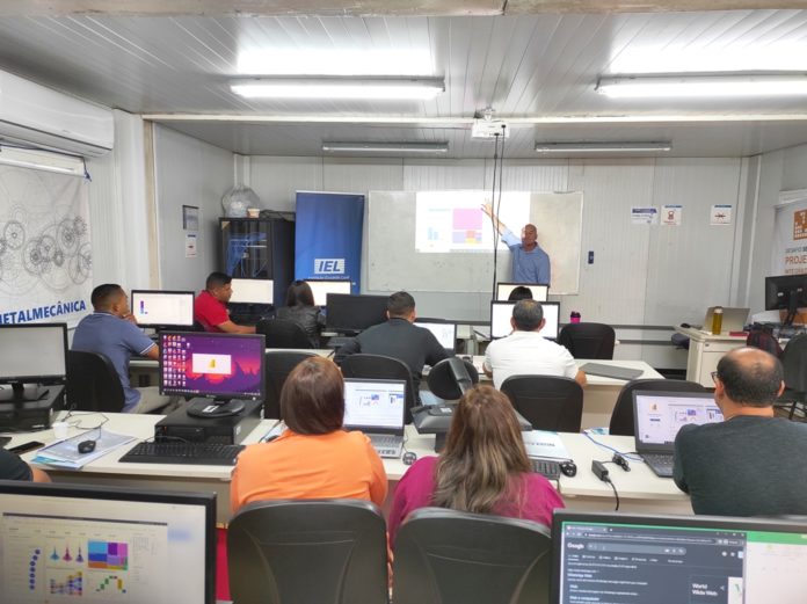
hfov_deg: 69.4
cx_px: 404
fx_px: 582
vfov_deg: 54.8
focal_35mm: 25
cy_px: 302
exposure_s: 1/30
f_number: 1.89
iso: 284
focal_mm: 5.43
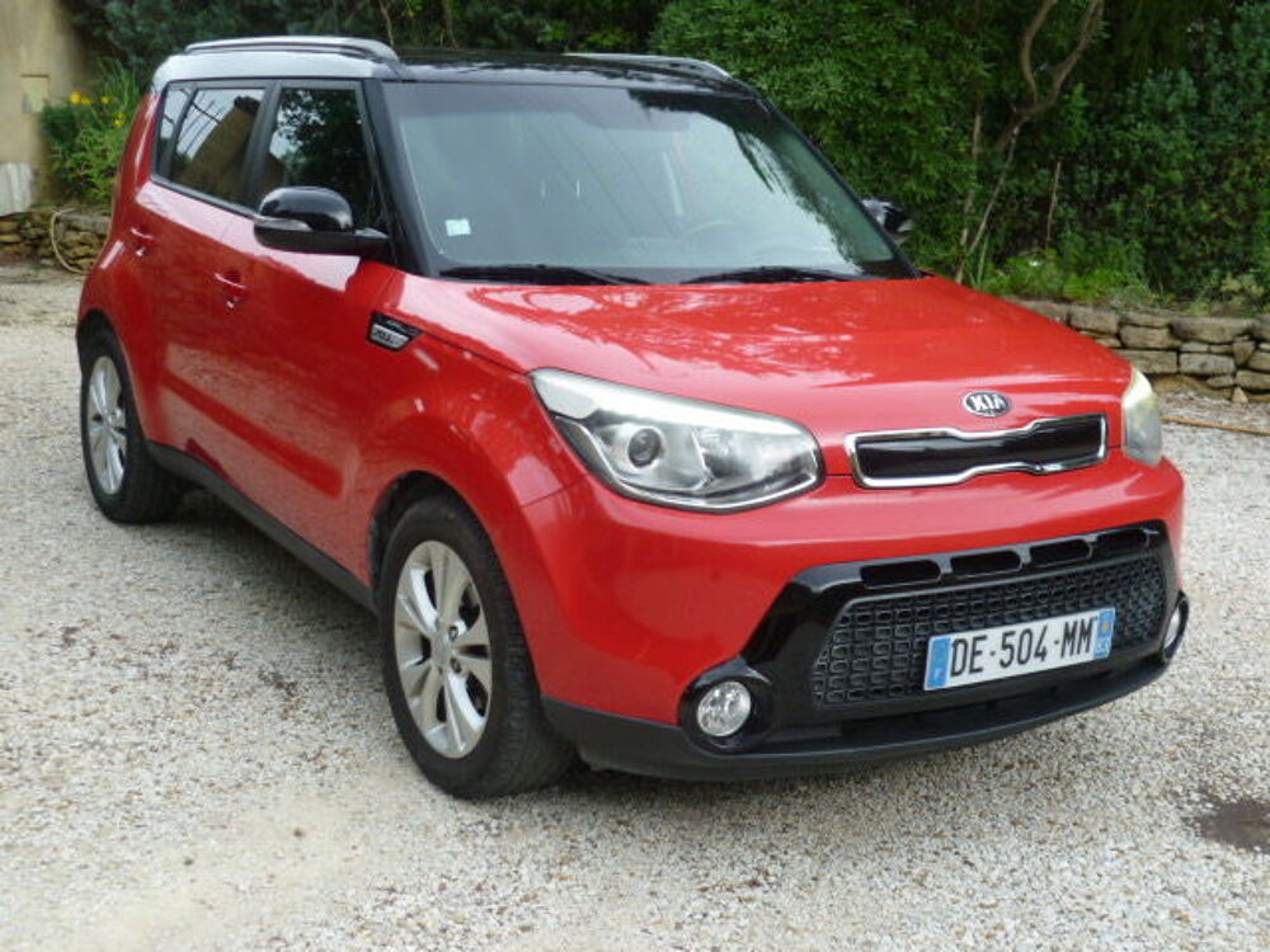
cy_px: 476
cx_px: 635
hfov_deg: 39.7
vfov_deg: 30.3
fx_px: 1761
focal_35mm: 48
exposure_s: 1/100
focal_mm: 8.6
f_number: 3.5
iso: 80
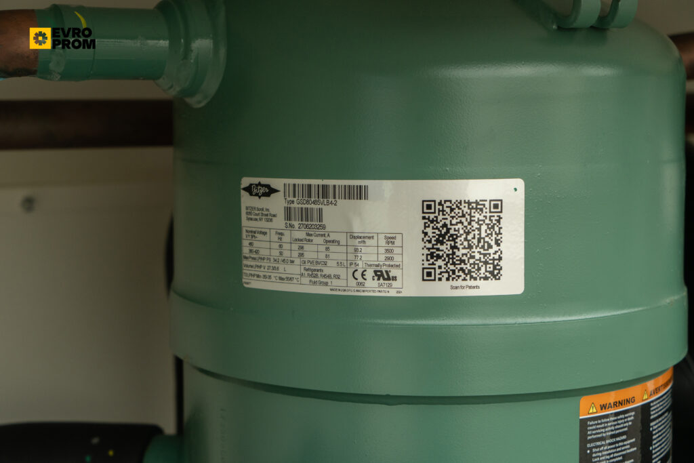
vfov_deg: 20.9
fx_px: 1253
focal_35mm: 65
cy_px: 232
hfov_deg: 31.0
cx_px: 347
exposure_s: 1/160
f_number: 6.3
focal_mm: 65
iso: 640
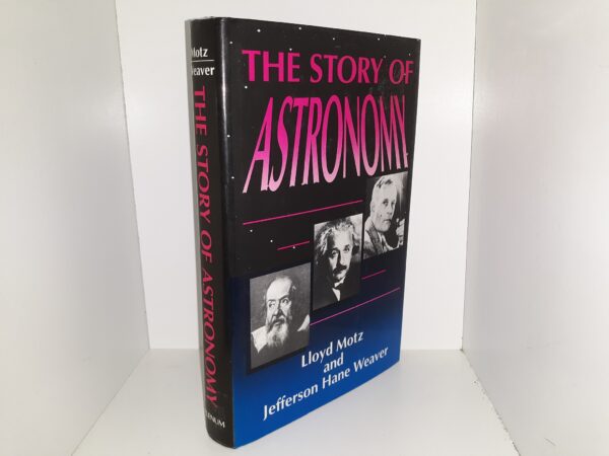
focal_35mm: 28
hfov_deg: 63.4
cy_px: 228
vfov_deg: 49.7
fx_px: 493
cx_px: 304
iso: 50
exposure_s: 1/120
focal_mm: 3.7
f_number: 1.7
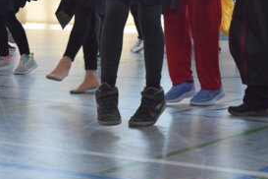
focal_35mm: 121
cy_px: 58
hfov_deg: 16.9
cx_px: 178
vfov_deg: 11.3
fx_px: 899
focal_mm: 55
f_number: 5.6
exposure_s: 1/1600
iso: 12800
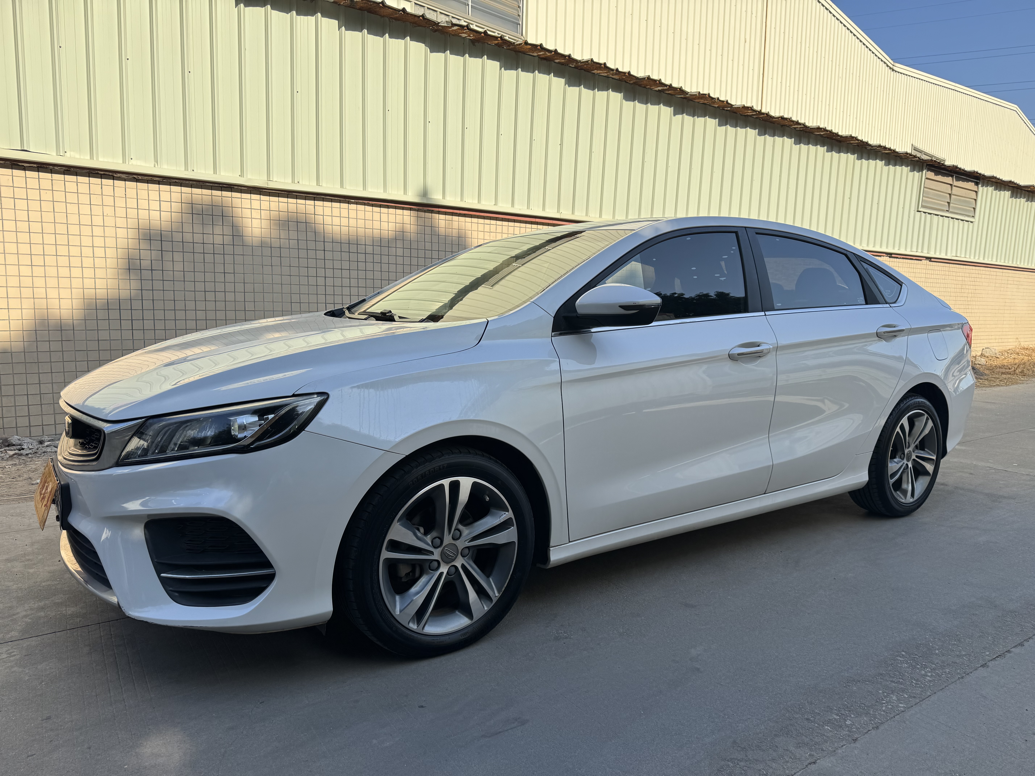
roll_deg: -1.2
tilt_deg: -7.0
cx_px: 518
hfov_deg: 71.6
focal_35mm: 24
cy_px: 388
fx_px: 718
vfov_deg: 56.8
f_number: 1.78
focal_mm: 6.76
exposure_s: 1/2105
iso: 80
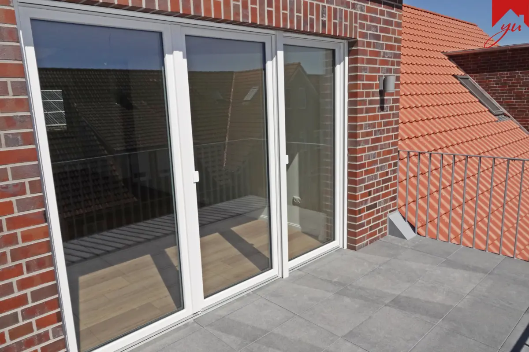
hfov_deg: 71.5
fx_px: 367
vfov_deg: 51.3
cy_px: 176
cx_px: 264
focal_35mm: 25
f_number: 14
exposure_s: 1/1000
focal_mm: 9.14
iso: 800
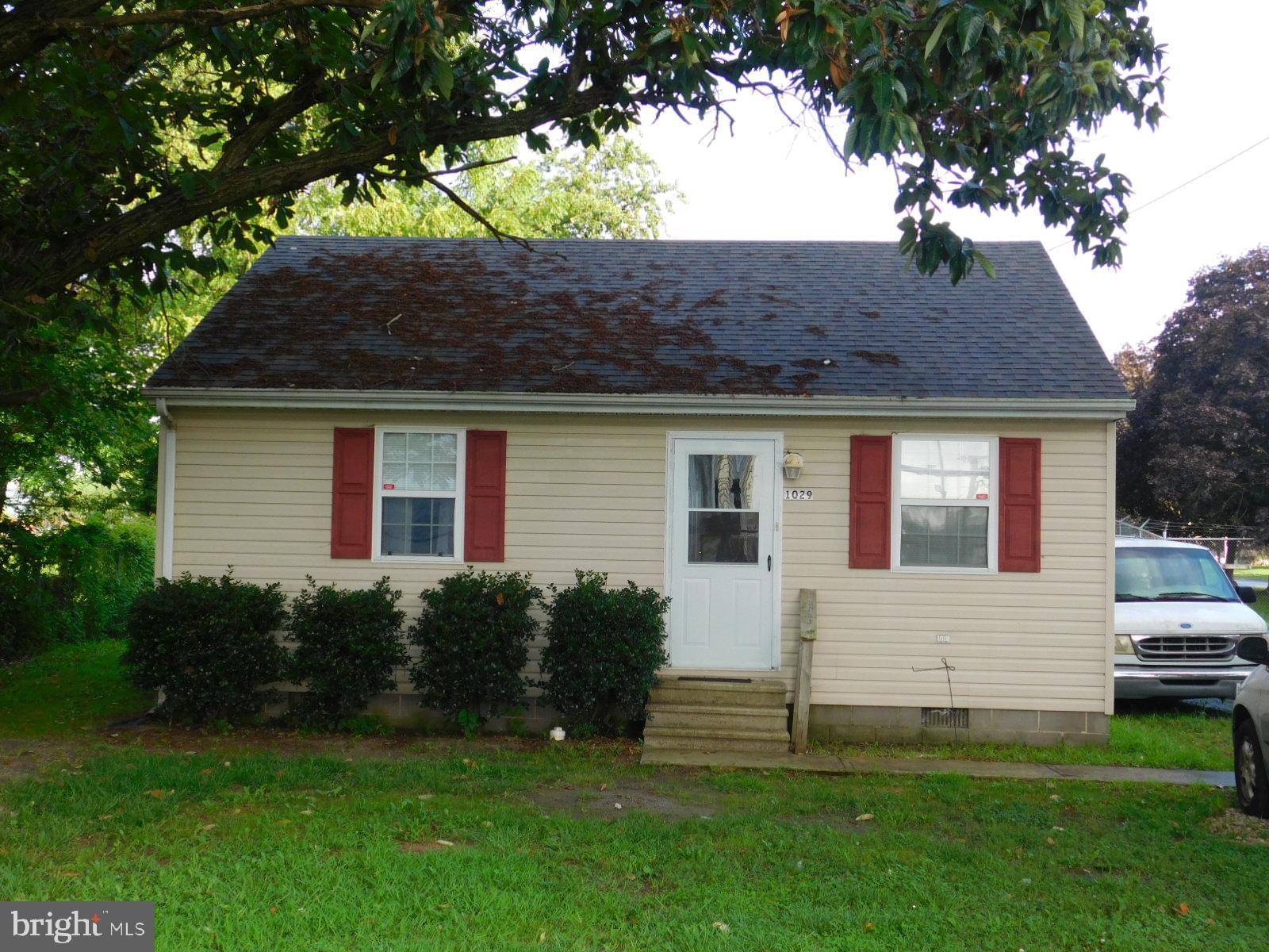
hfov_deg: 42.1
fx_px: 1650
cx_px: 634
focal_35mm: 45
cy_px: 476
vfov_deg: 32.2
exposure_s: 1/160
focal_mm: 8
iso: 125
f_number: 3.7
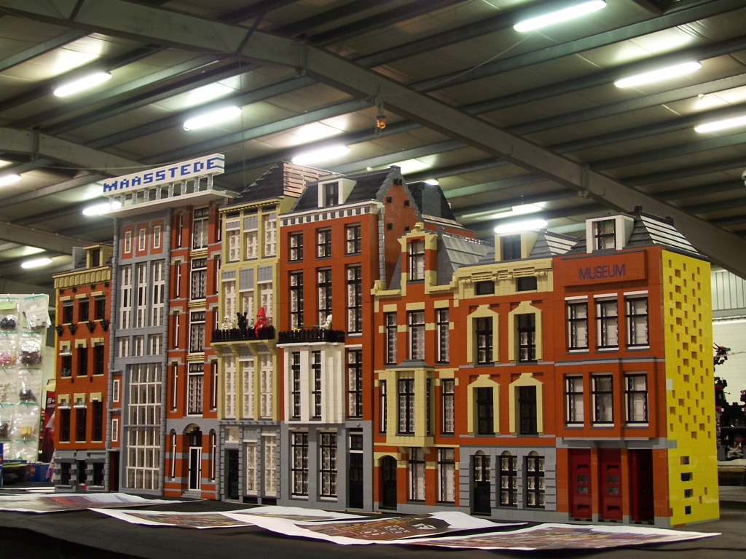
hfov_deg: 34.3
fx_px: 1207
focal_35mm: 56
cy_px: 280
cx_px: 373
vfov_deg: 26.1
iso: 80
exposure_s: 1/2
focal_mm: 9.3
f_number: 3.1
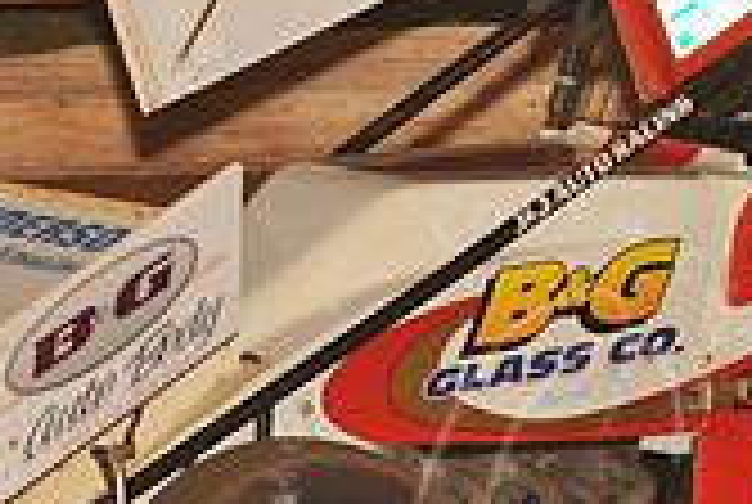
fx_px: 11237
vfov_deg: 2.6
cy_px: 52
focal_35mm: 537
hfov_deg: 3.8
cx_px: 536
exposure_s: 1/320
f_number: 6.3
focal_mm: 155
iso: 1000
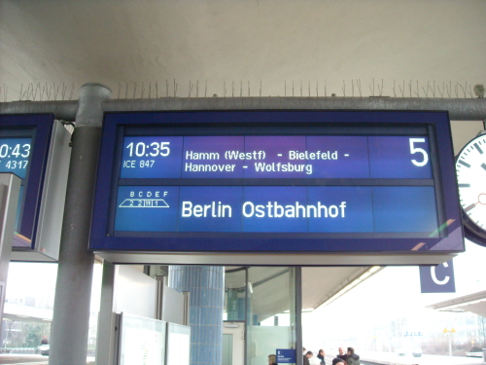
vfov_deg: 40.7
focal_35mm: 35
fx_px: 491
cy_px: 182
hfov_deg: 52.6
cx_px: 243
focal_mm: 5.7
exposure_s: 1/35
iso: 400
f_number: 2.8
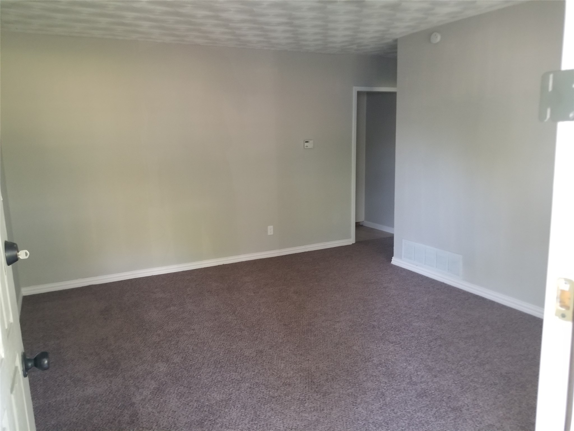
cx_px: 287
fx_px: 431
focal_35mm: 26
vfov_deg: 53.1
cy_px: 216
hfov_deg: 67.3
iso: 200
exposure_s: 1/26
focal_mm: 4.25
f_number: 1.7
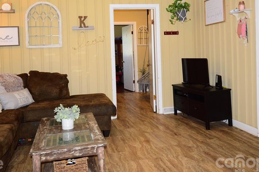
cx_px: 131
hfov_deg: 52.2
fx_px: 264
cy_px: 56
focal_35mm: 37
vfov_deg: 35.8
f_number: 5.3
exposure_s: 1/40
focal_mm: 17
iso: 400
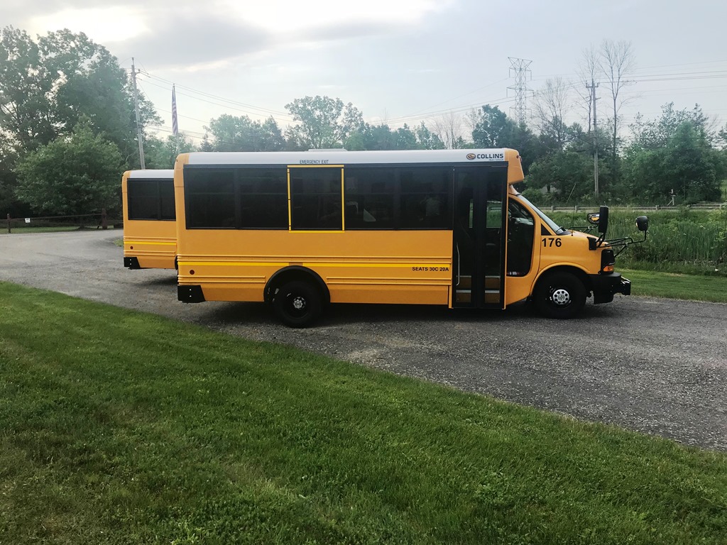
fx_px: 588
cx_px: 364
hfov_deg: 63.4
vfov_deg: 49.7
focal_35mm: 28
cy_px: 272
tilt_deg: -5.9
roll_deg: +3.2
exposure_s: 1/1773
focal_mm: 3.99
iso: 20
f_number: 1.8
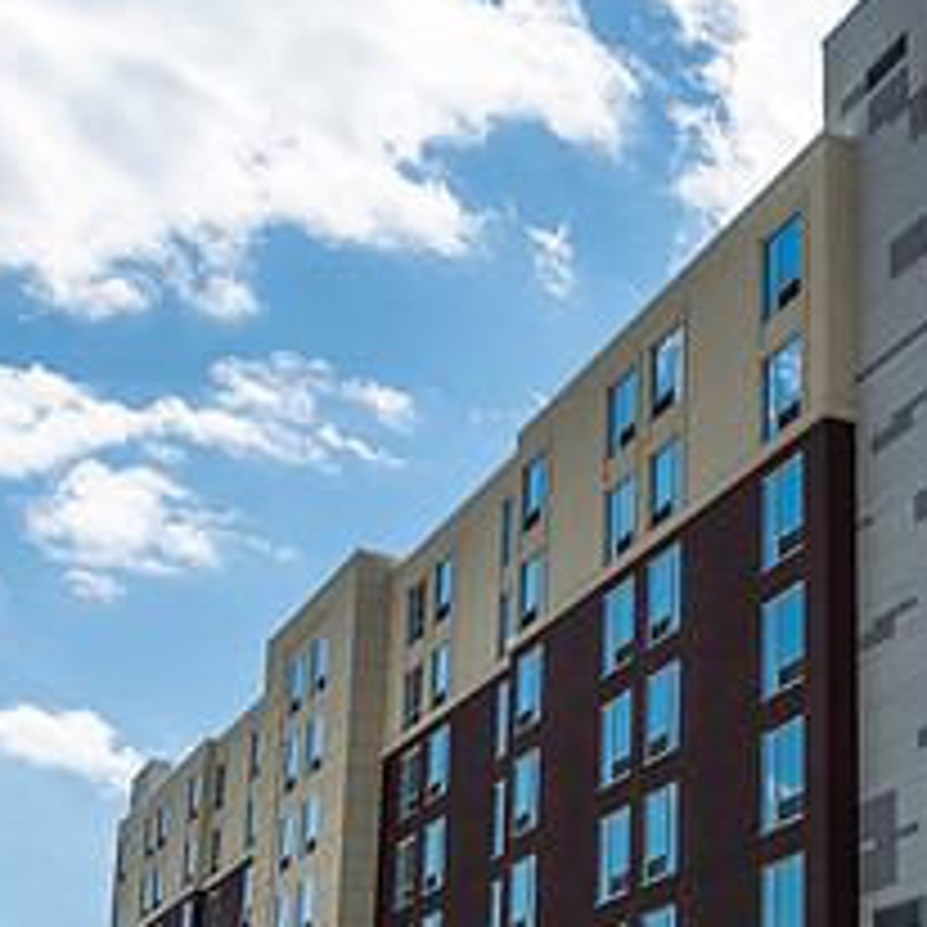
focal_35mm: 67
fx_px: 2030
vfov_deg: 25.1
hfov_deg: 24.0
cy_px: 790
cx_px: 1035
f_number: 9
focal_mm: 28
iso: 100
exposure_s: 1/320
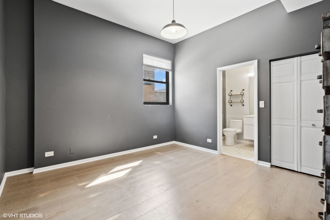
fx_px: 147
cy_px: 110
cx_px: 165
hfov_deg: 96.7
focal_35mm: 16
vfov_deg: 73.7
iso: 320
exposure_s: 1/25
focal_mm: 16
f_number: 8
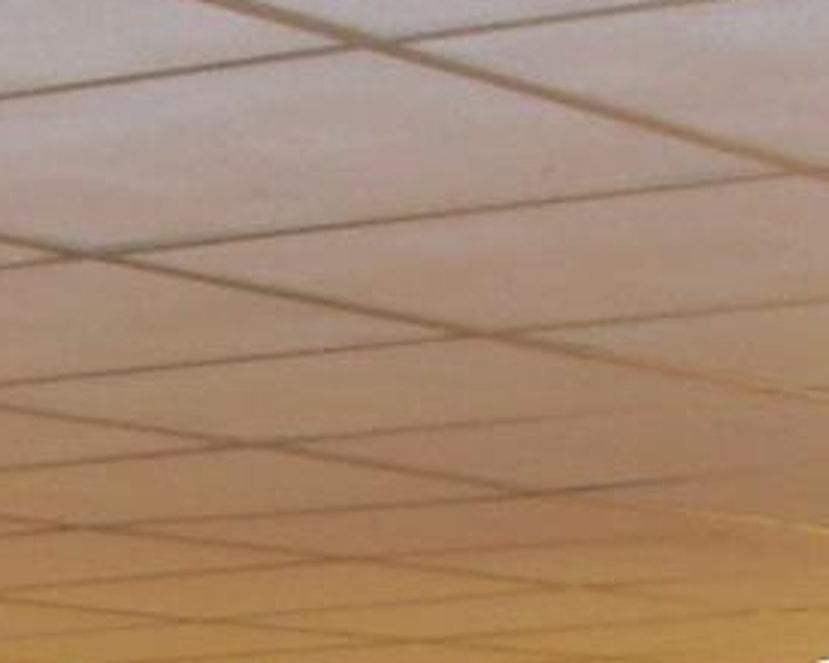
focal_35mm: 211
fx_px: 5175
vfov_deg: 7.0
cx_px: 517
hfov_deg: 9.2
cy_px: 1359
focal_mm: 6.3
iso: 100
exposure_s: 1/8
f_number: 2.8
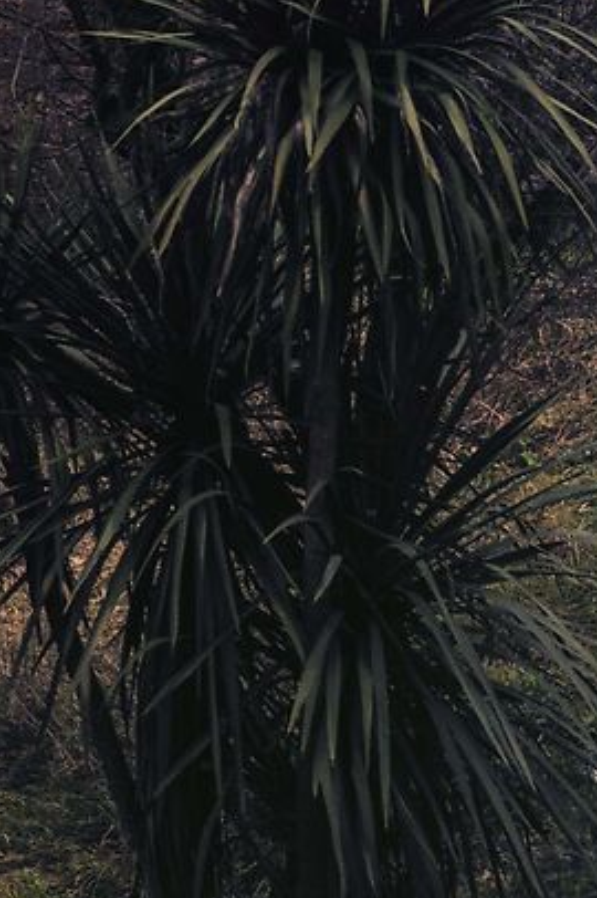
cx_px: -1424
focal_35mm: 142
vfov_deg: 13.6
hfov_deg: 7.8
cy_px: -447
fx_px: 3538
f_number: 2.8
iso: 400
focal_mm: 24
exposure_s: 1/125
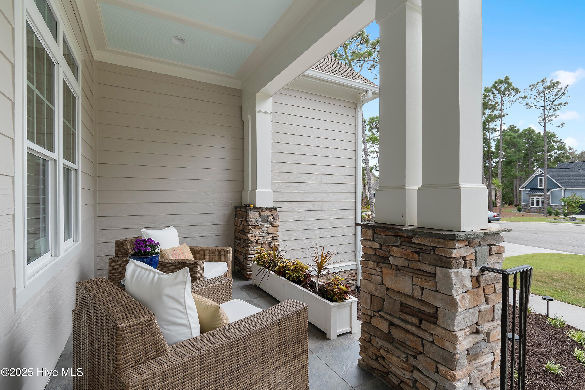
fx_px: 260
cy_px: 195
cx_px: 292
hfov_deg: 96.7
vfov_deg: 73.7
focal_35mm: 16
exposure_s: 1/100
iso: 100
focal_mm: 11
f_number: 5
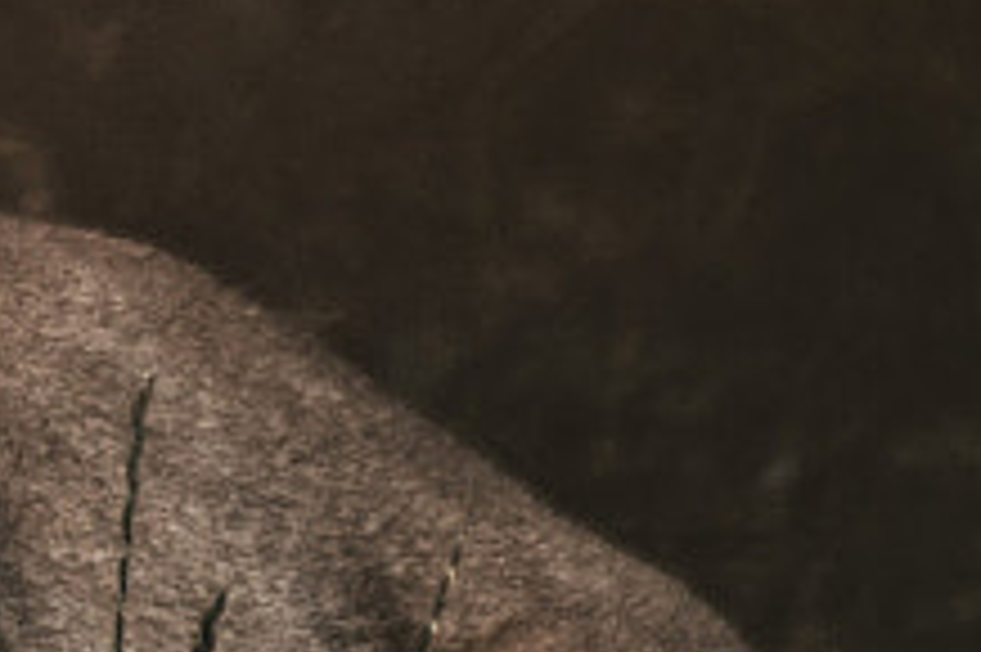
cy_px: -434
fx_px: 59903
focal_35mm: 2200
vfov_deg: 0.6
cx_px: -1606
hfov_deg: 0.9
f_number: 5.6
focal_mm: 300
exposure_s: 1/320
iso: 800
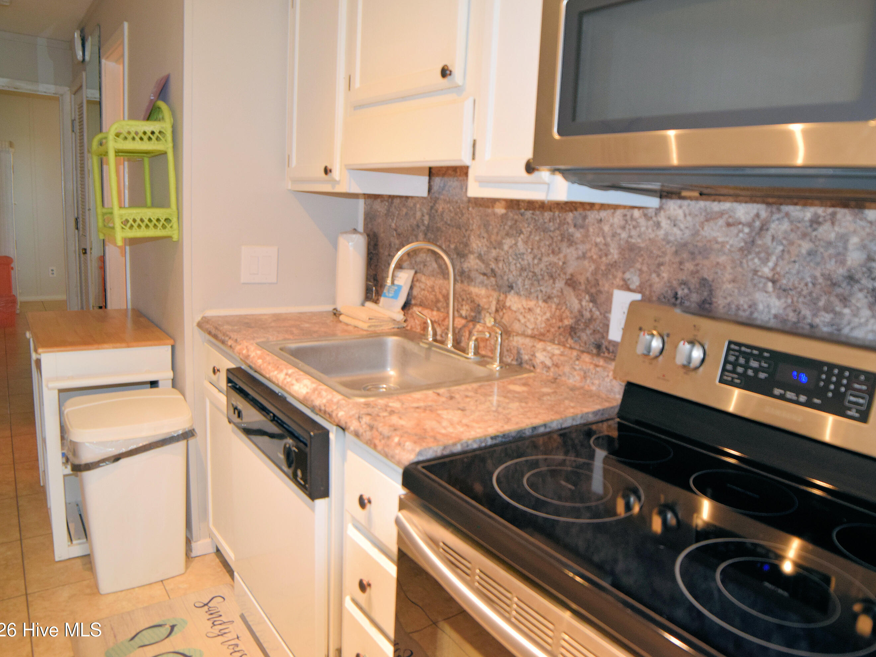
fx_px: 582
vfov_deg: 58.9
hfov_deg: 73.9
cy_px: 328
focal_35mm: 23
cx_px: 459
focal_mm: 14
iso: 800
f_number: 4.5
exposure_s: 1/80
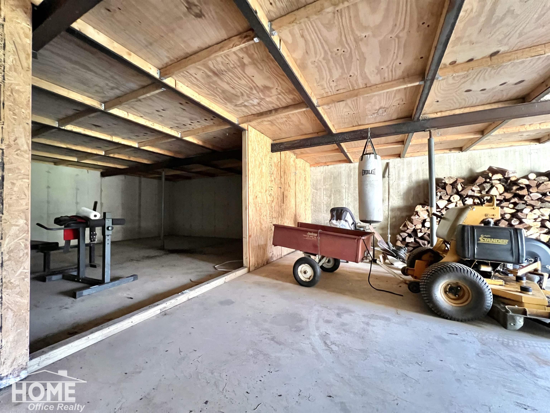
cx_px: 275
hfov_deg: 106.2
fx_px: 207
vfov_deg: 89.9
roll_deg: +0.7
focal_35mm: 13
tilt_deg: +0.6
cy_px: 206
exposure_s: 1/53
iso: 1000
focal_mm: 1.57
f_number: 1.8
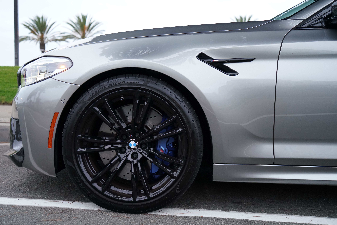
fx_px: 384
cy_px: 112
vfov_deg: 32.6
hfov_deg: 47.4
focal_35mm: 41
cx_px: 168
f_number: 4
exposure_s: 1/50
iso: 2000
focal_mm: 41
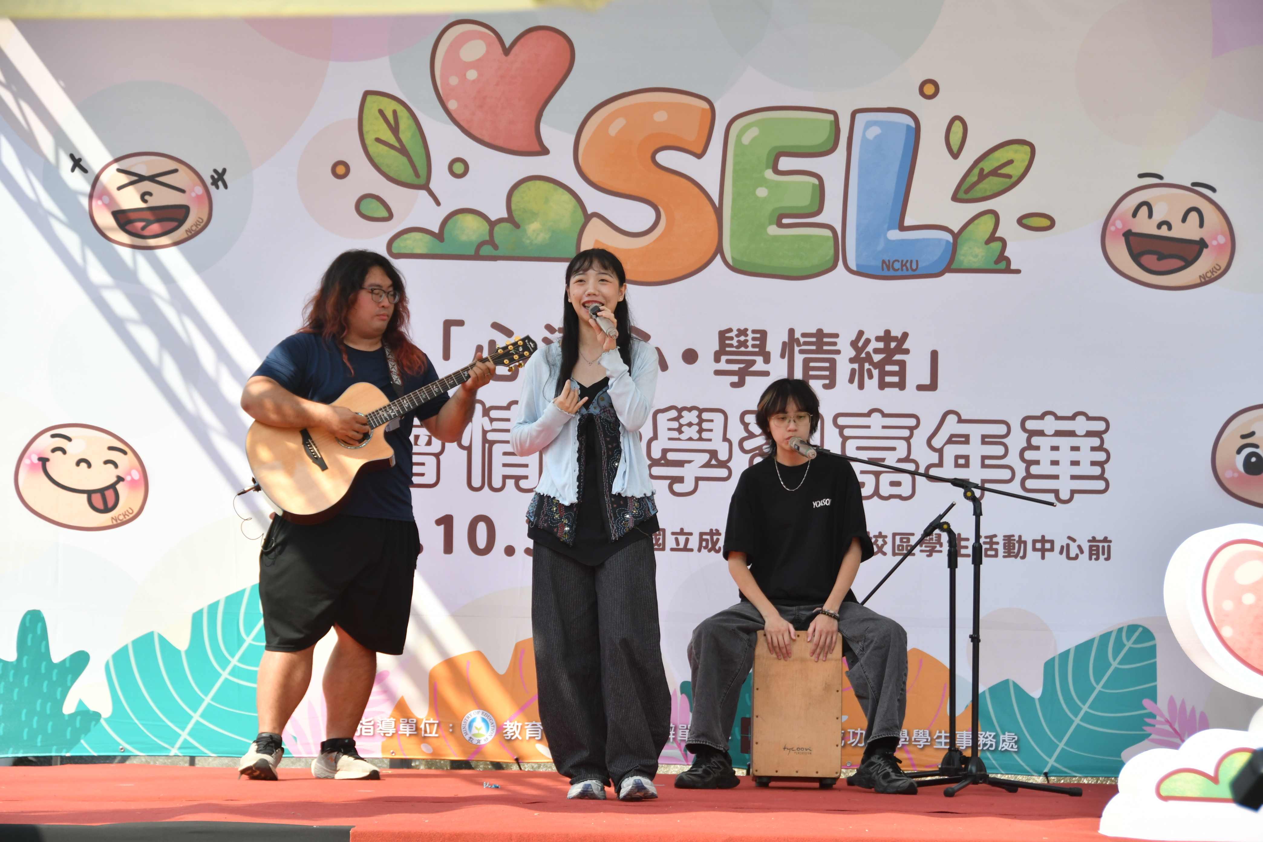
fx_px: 4210
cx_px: 632
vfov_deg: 11.4
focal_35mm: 120
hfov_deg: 17.1
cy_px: 421
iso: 320
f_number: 5
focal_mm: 80
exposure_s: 1/1000
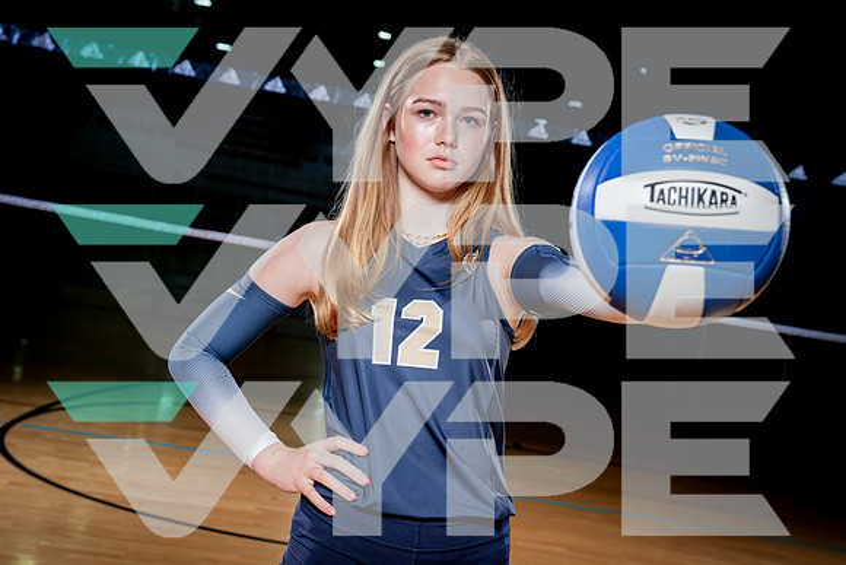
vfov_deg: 26.3
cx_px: 423
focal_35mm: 51
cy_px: 282
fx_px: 1209
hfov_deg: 38.6
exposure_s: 1/250
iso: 250
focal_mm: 49
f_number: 5.6
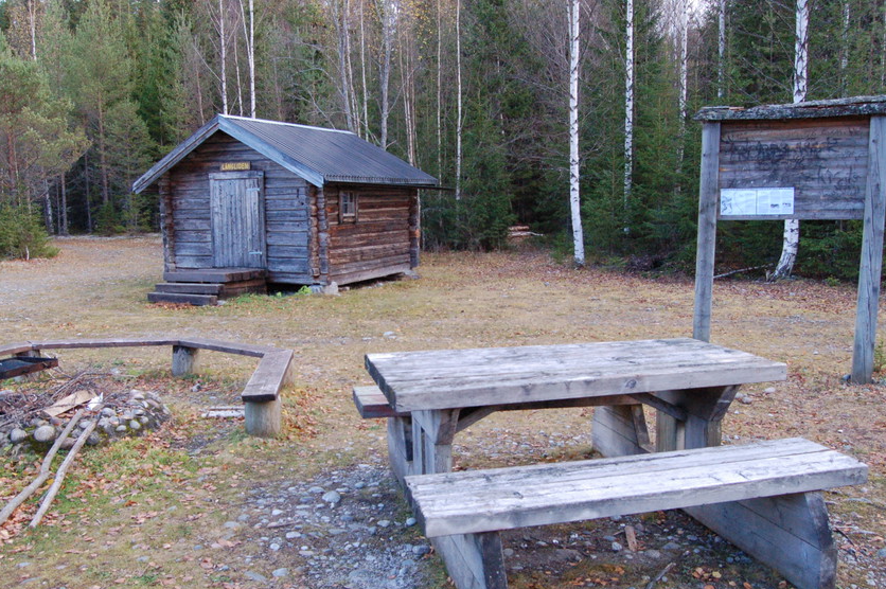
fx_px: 762
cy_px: 313
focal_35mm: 31
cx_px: 413
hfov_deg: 60.3
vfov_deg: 42.2
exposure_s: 1/250
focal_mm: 18
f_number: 8
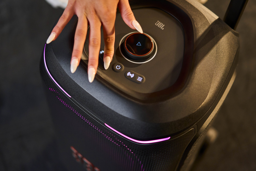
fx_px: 391
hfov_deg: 36.2
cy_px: 86
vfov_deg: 24.6
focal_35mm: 55
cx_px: 128
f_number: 1.8
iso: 1250
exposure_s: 1/1250
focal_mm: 55
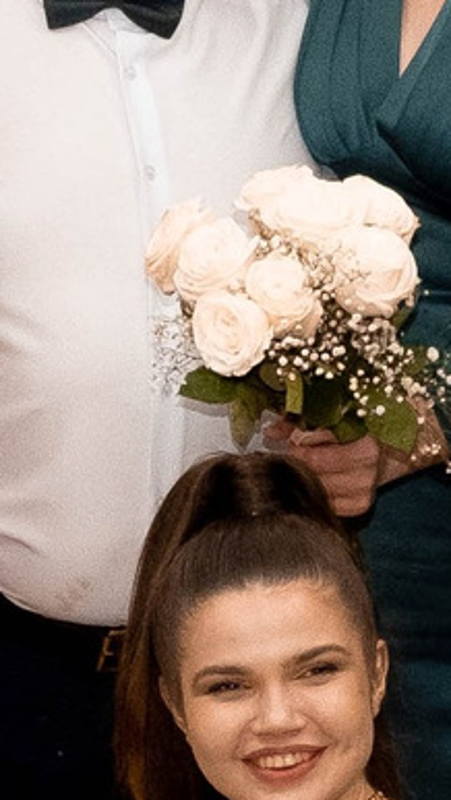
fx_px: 5607
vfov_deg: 8.1
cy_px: 754
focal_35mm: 264
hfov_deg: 4.6
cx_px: 340
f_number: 4.5
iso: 1600
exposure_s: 1/160
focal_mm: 23.3
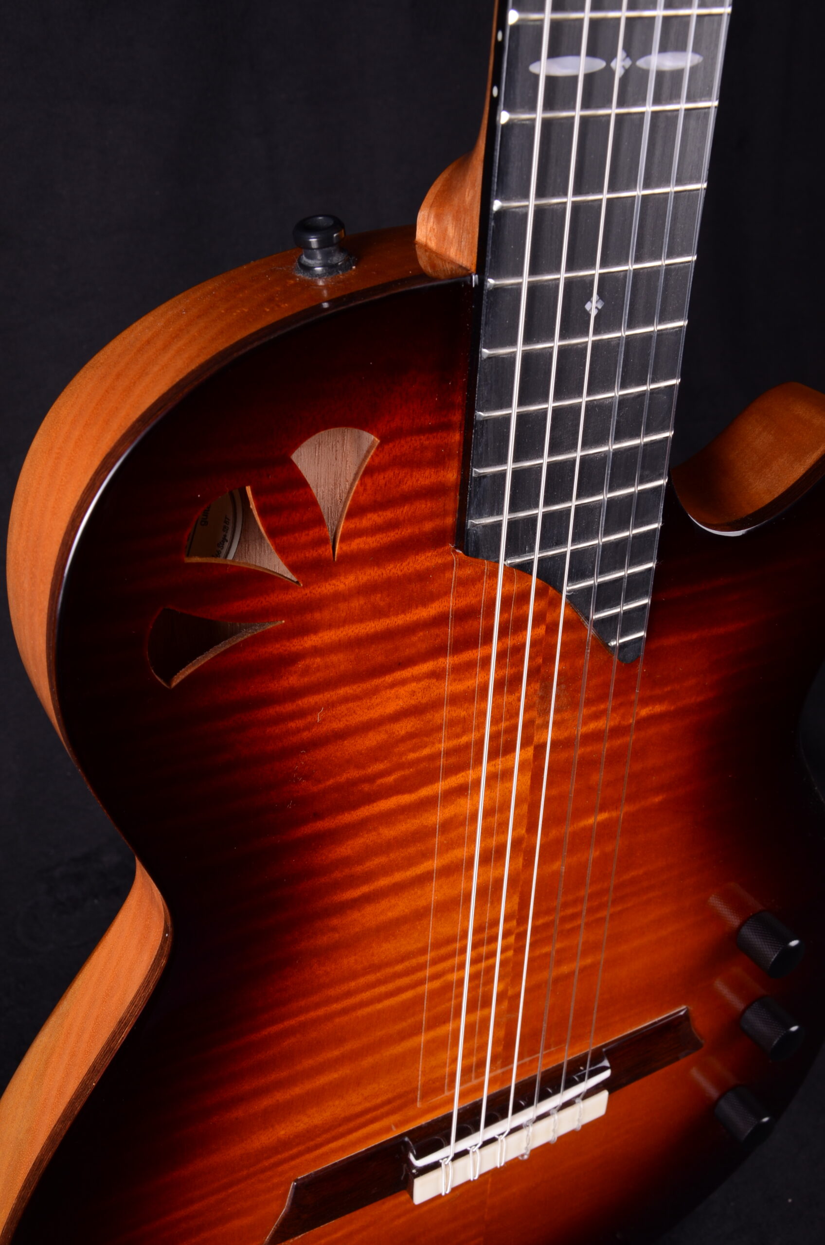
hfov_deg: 34.1
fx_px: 1346
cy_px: 622
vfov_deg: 49.6
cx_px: 412
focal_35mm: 39
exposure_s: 1/200
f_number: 11
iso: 200
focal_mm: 26
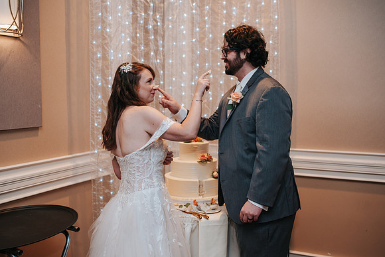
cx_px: 186
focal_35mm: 38
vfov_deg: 34.7
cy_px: 132
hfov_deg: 50.1
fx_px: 412
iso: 800
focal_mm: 35
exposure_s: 1/160
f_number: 2.8
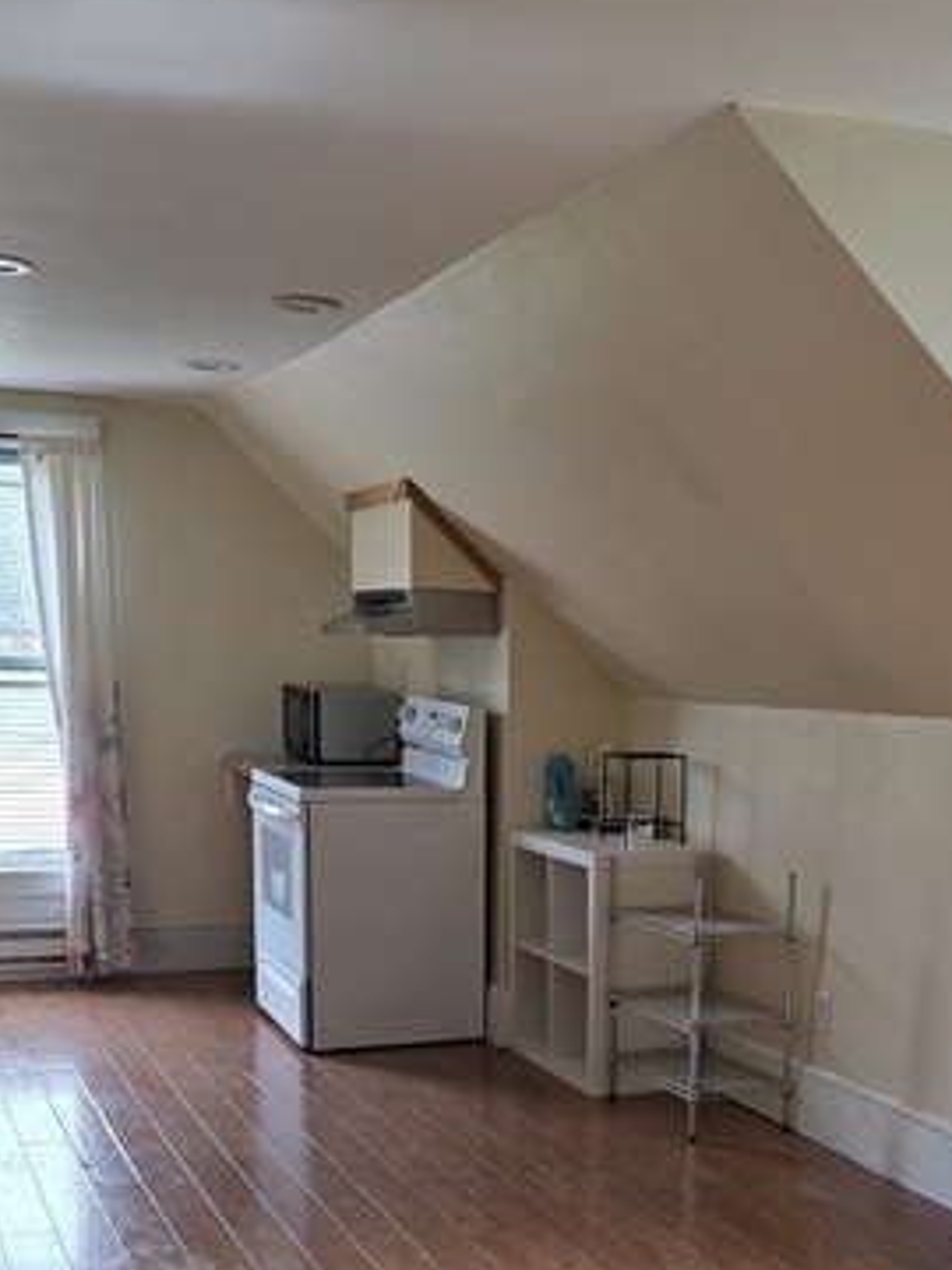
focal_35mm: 49
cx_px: 666
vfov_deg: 37.9
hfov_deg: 29.4
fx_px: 1797
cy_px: 963
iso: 100
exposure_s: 1/180
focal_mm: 6.3
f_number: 1.7
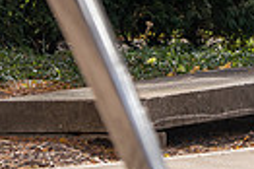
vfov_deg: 2.8
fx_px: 3439
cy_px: -187
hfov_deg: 4.2
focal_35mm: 488
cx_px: 531
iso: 200
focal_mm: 110
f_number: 5.6
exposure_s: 1/400
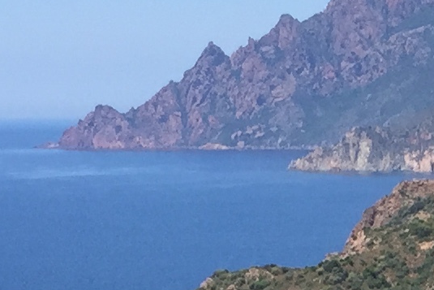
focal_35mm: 184
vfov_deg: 7.1
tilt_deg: -13.8
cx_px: 518
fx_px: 2219
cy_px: 668
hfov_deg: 11.0
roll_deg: -0.4
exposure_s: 1/1721
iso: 32
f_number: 2.2
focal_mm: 4.15
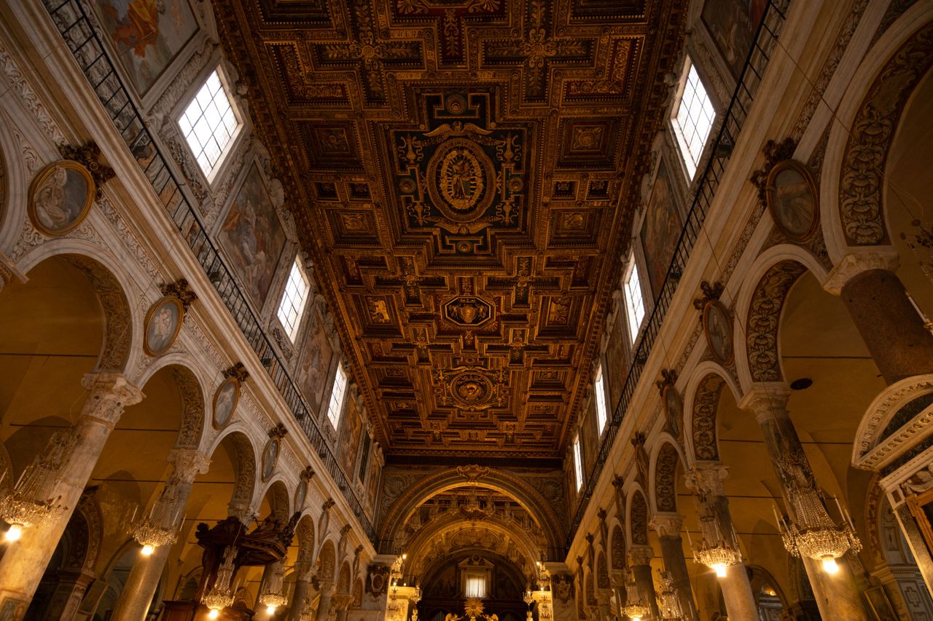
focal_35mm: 20
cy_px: 310
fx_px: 518
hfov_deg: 84.0
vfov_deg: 61.9
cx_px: 466
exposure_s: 1/5
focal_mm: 13
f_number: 3.5
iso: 800
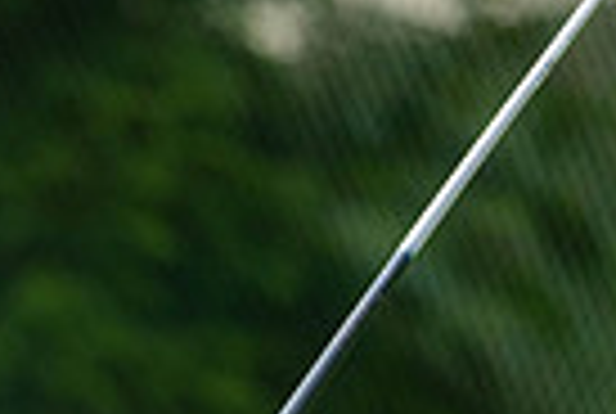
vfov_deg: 1.0
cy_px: 482
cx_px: -240
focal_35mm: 1402
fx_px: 24042
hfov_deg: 1.5
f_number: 4
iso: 250
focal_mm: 300
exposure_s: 1/1250
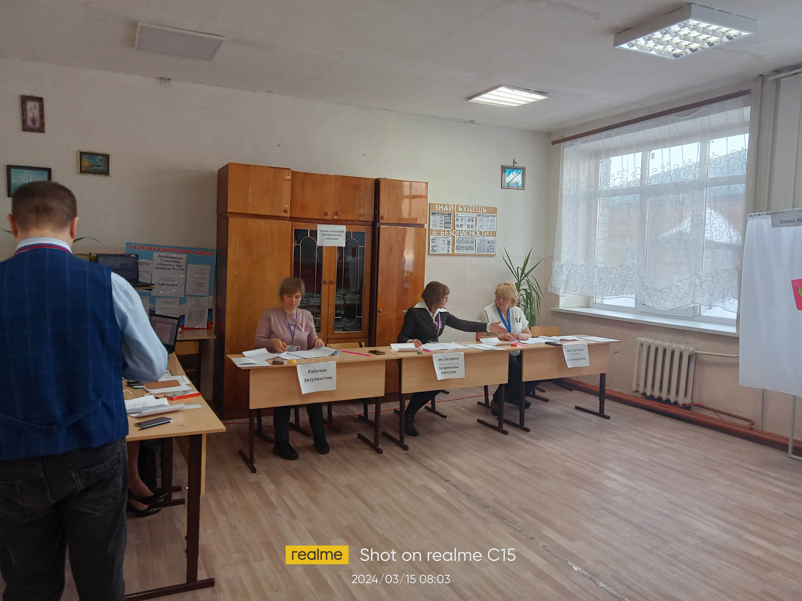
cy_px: 300
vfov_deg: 49.7
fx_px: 649
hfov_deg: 63.4
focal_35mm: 28
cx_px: 401
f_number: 2.2
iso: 121
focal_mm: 3.65
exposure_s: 1/33.3
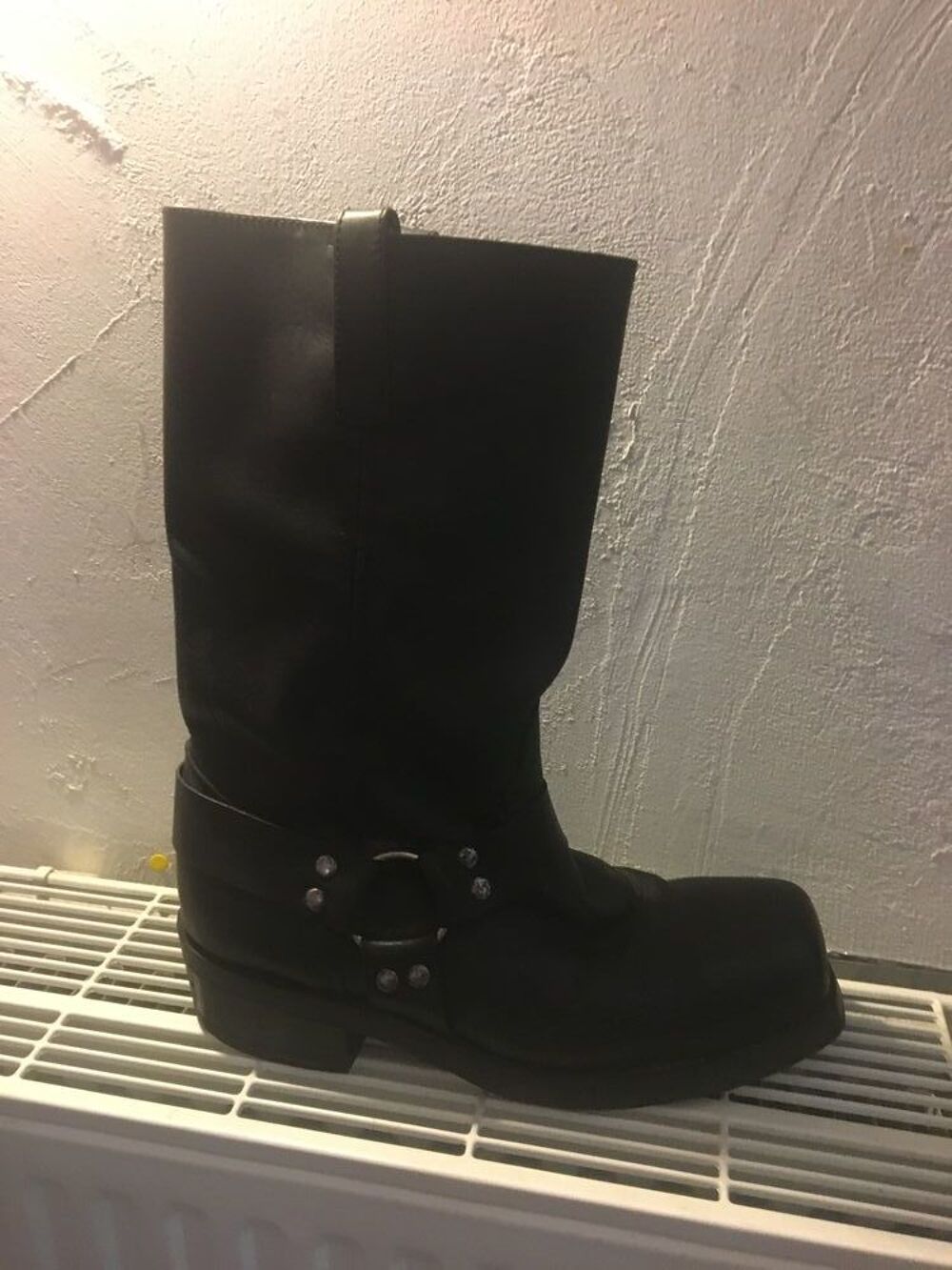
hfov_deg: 48.2
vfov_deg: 61.7
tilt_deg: -22.9
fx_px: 1063
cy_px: 635
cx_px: 476
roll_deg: -1.0
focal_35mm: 29
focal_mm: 4.15
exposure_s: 1/17
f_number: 2.2
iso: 200
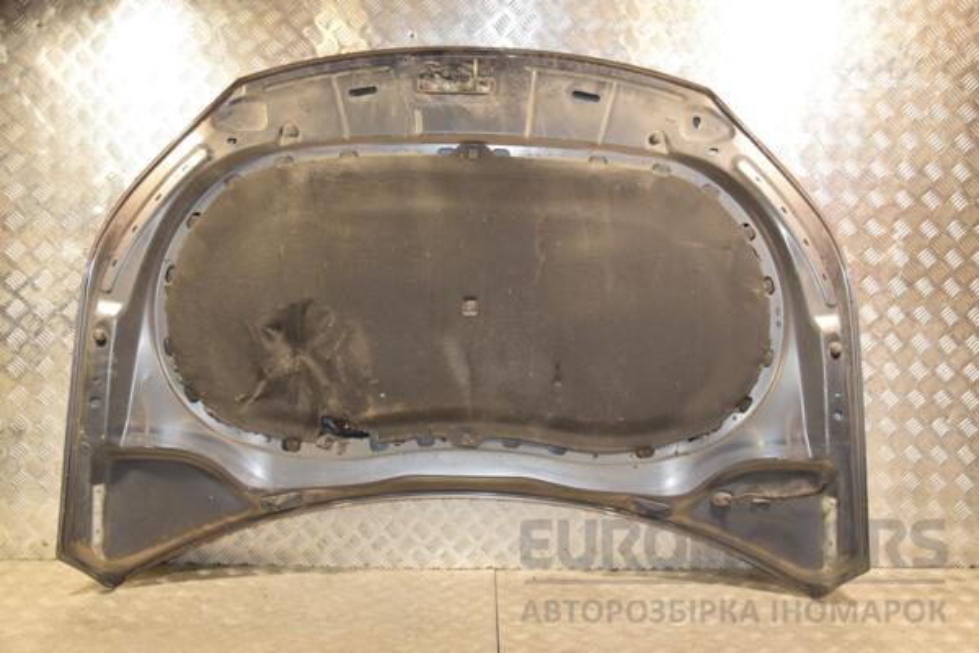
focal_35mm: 33
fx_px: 897
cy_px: 326
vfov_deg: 40.0
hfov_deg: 57.2
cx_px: 490
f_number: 5
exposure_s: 1/125
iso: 800
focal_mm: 22
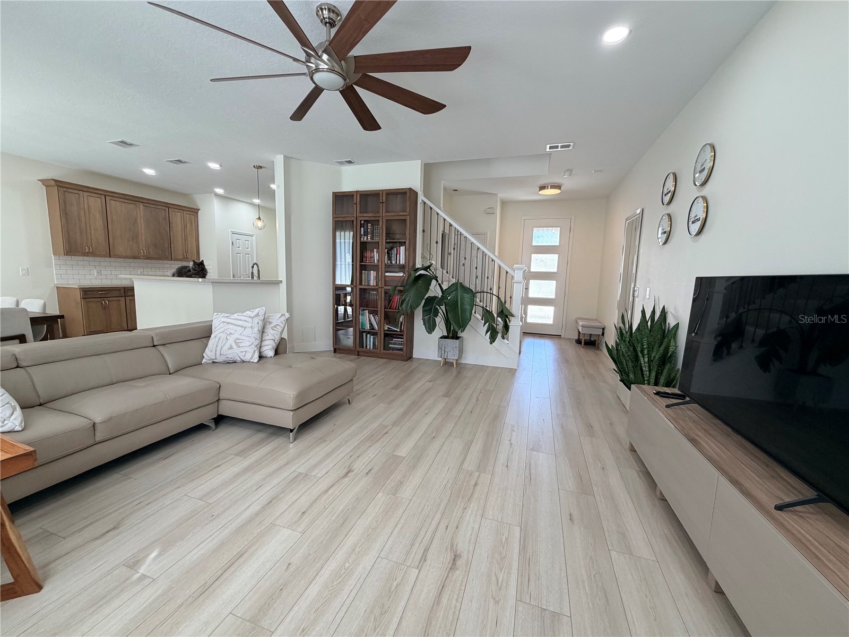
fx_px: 343
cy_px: 318
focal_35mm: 14
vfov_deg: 85.7
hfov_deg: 102.1
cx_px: 424
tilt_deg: -7.1
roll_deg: -1.3
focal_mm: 2.22
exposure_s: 1/120
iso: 160
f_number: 2.2
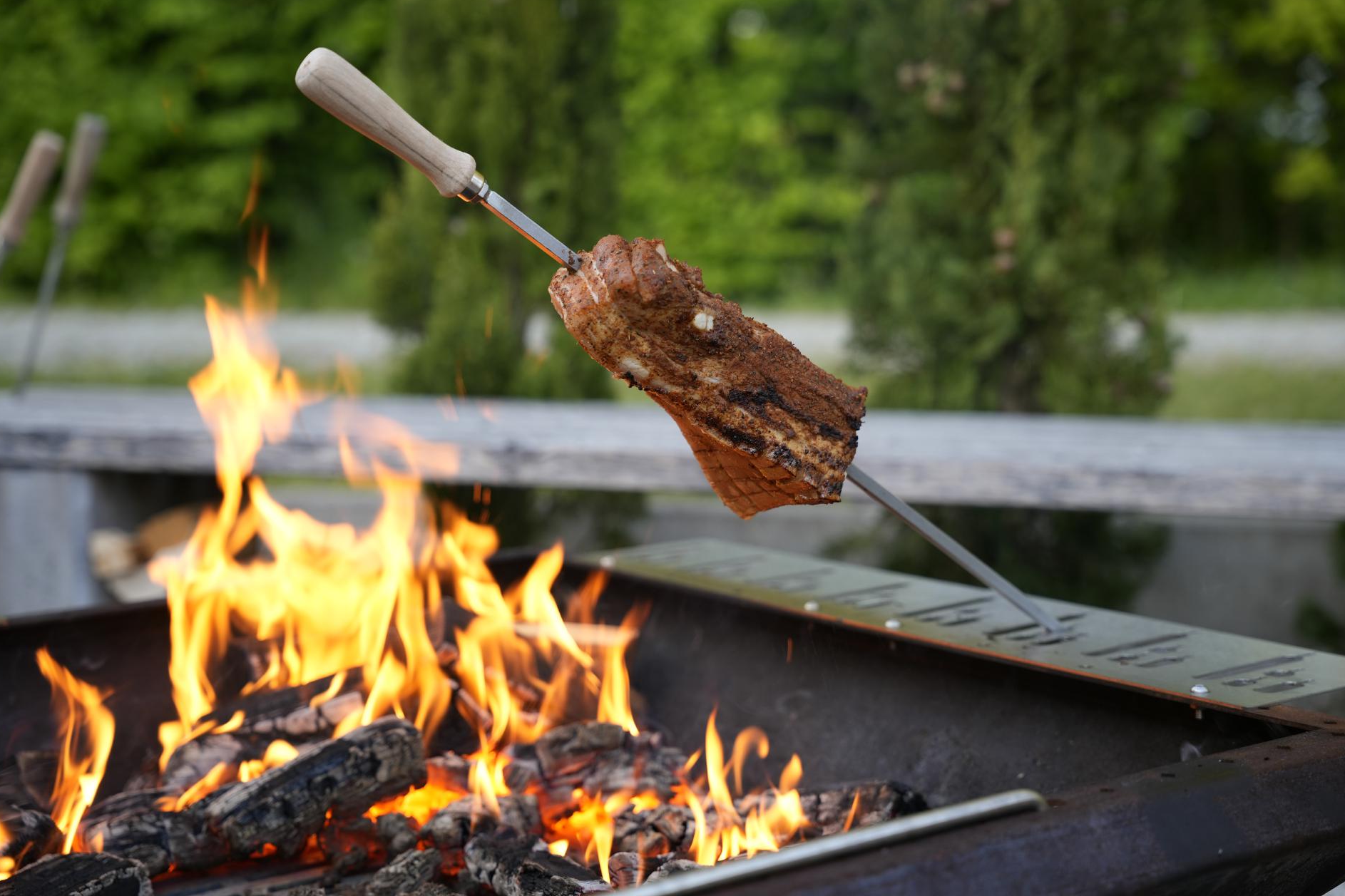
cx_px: 665
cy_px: 451
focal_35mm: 57
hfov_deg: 35.2
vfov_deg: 23.9
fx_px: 2122
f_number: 3.2
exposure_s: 1/100
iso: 200
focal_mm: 55.8
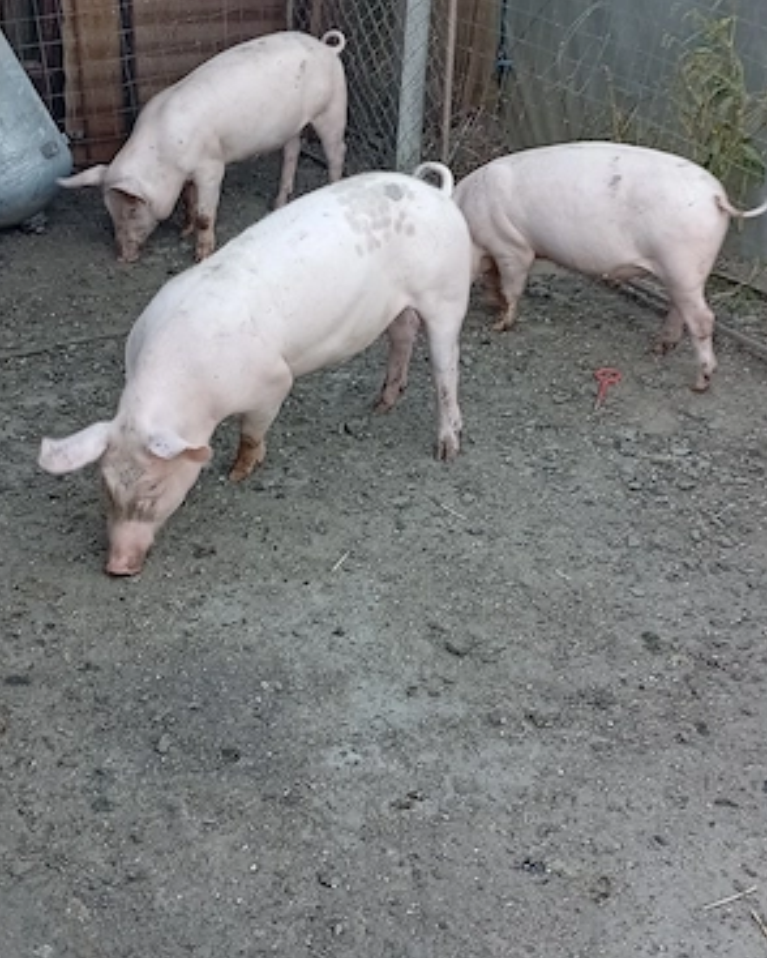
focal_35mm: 53
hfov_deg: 28.6
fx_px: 1503
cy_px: 454
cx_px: 381
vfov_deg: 35.3
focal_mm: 3.98
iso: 97
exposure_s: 1/50
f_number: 1.8
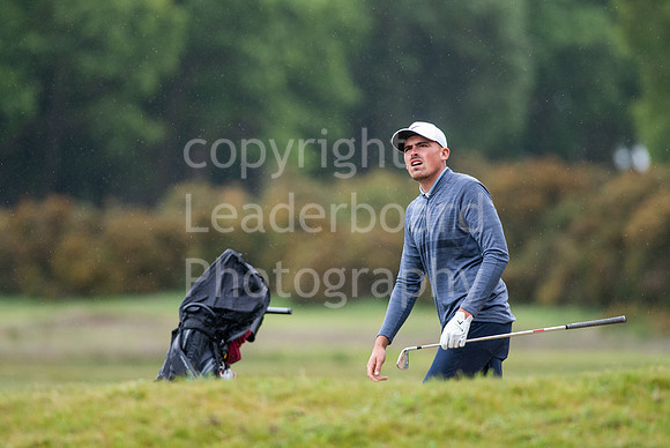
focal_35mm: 451
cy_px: 224
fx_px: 8409
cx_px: 336
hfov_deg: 4.6
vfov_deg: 3.1
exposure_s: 1/2000
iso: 800
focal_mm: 300
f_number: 4
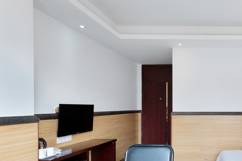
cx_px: 218
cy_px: 110
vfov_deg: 42.9
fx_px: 202
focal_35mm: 30
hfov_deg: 54.1
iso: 100
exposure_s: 1/6
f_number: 16
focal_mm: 16
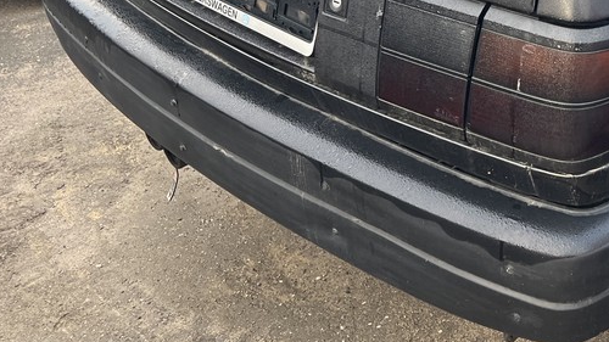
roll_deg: -0.6
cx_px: 611
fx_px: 936
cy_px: -63
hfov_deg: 33.0
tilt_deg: -20.9
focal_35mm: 58
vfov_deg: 19.6
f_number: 1.5
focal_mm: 5.7
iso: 50
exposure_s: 1/121
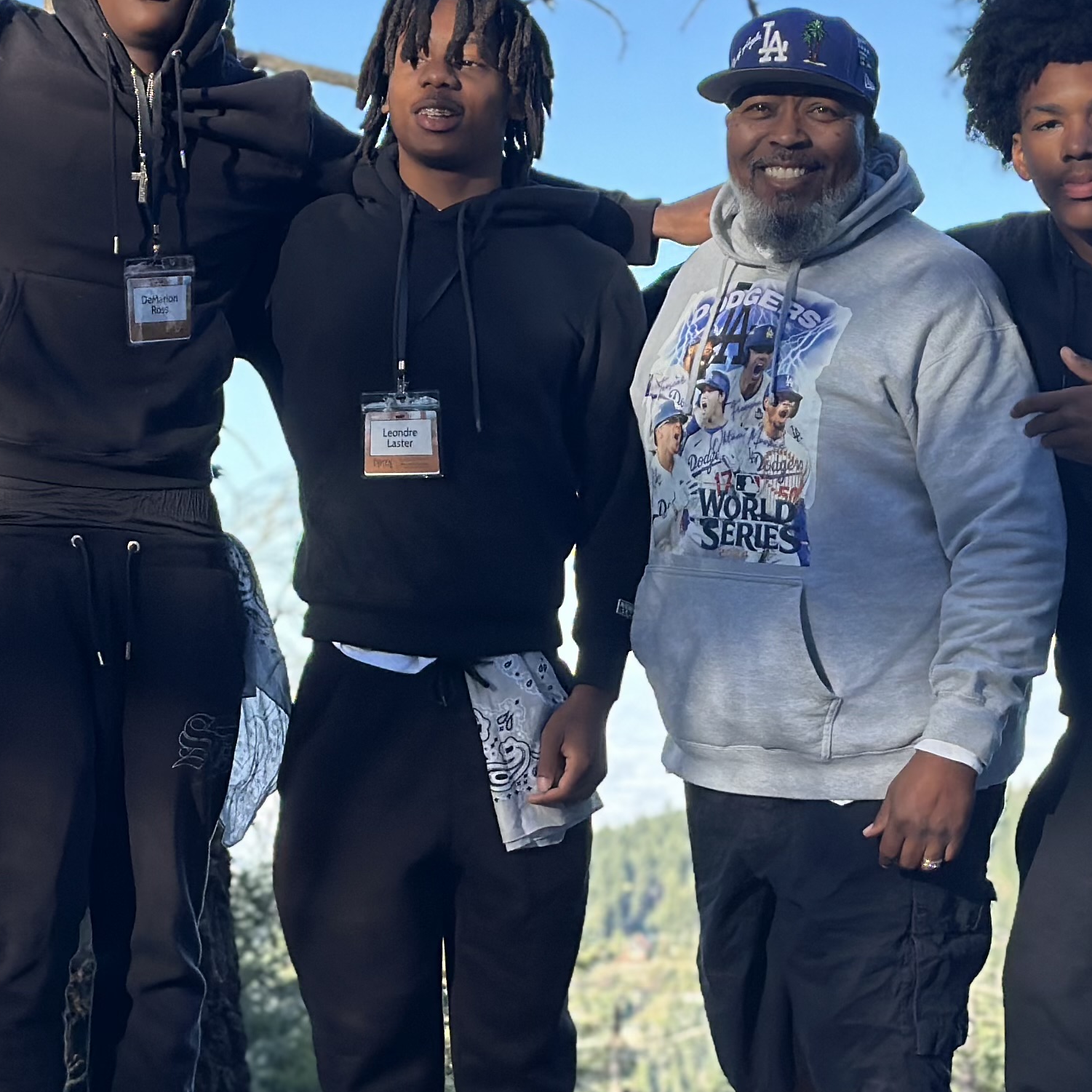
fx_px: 4069
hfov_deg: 15.3
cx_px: 501
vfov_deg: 15.3
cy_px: 597
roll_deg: +0.5
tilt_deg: -0.7
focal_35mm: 114
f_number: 1.78
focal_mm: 6.86
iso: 100
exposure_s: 1/1916
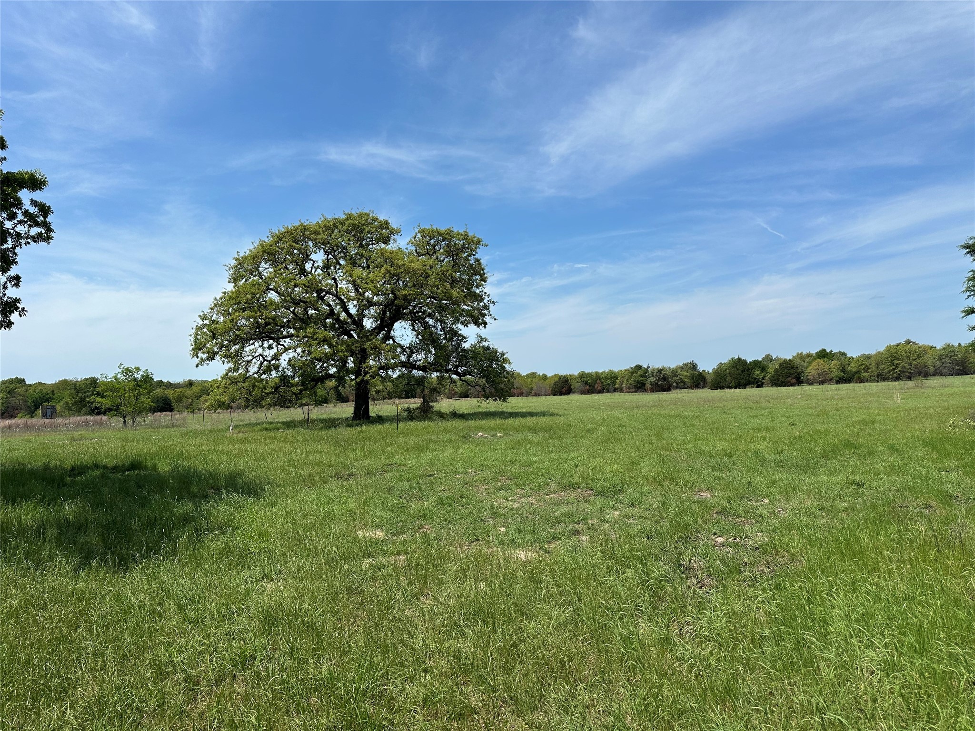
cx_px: 488
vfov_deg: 56.8
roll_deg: +0.5
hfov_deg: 71.6
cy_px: 366
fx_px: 676
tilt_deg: -0.7
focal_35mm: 24
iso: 80
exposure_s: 1/5525
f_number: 1.78
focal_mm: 6.86
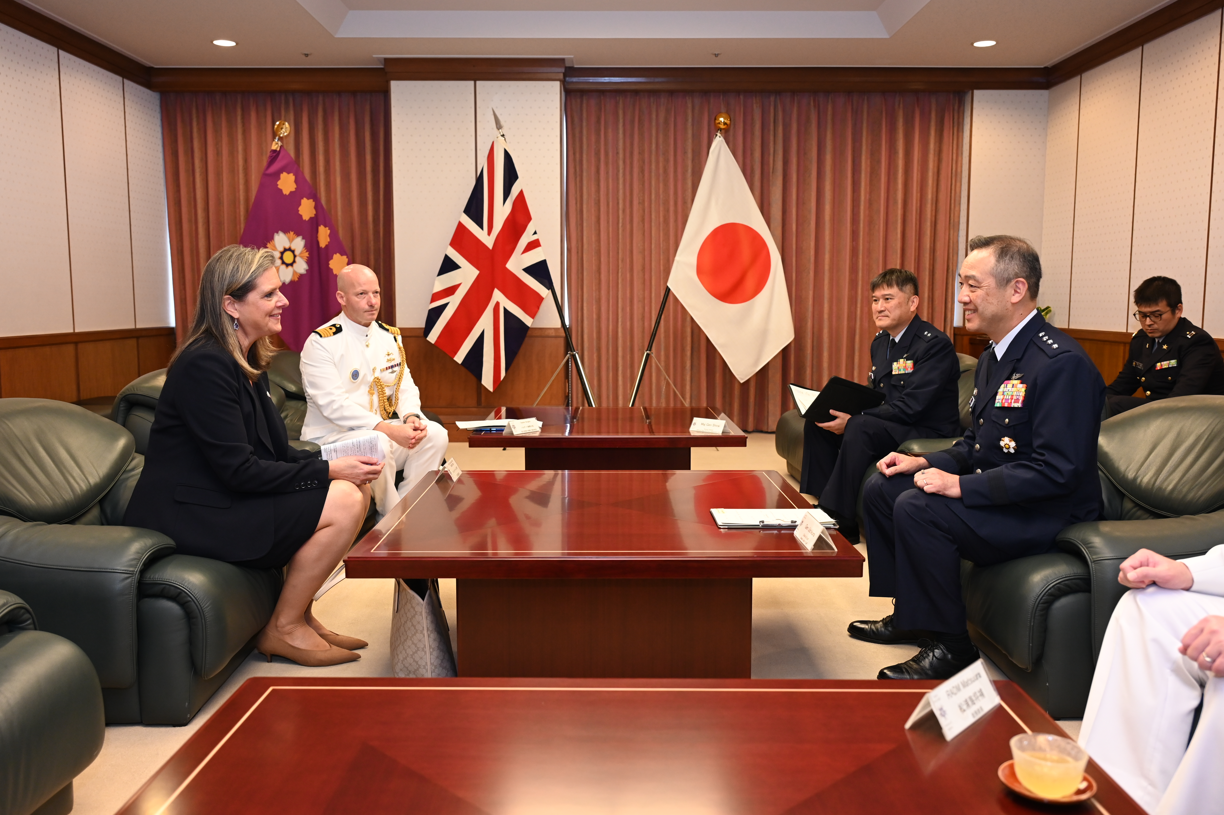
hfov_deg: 61.1
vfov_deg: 42.9
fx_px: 1036
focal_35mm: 30
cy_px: 408
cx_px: 612
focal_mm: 30.5
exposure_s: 1/200
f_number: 4
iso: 1600
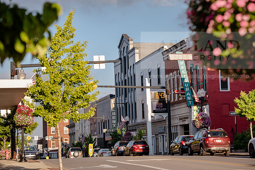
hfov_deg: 19.8
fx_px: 729
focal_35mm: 103
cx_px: 127
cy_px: 85
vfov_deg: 13.3
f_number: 4
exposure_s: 1/250
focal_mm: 102
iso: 50
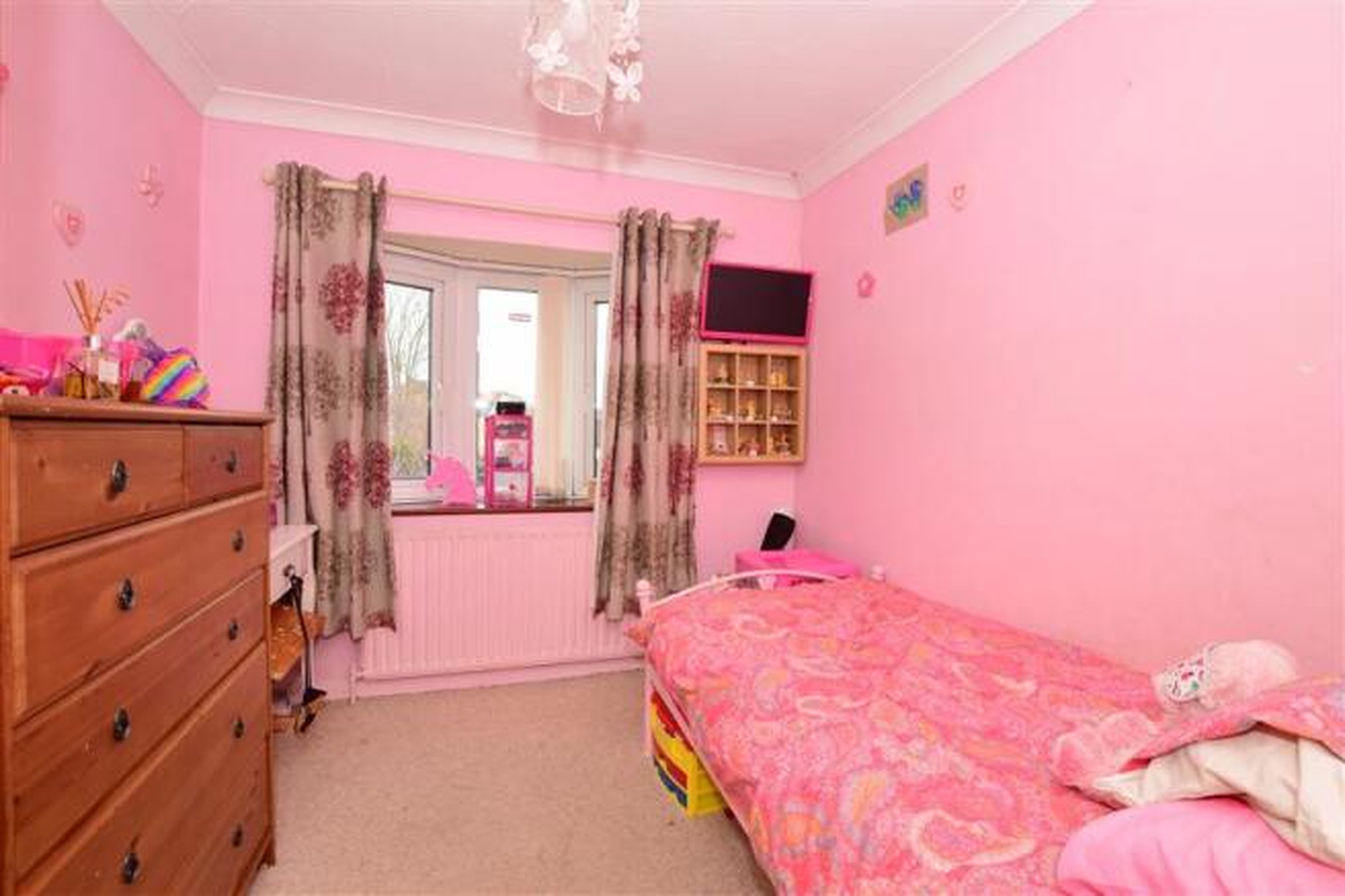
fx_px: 560
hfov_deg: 100.4
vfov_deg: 77.3
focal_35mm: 15
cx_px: 672
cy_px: 448
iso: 400
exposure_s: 1/50
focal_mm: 10
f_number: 13
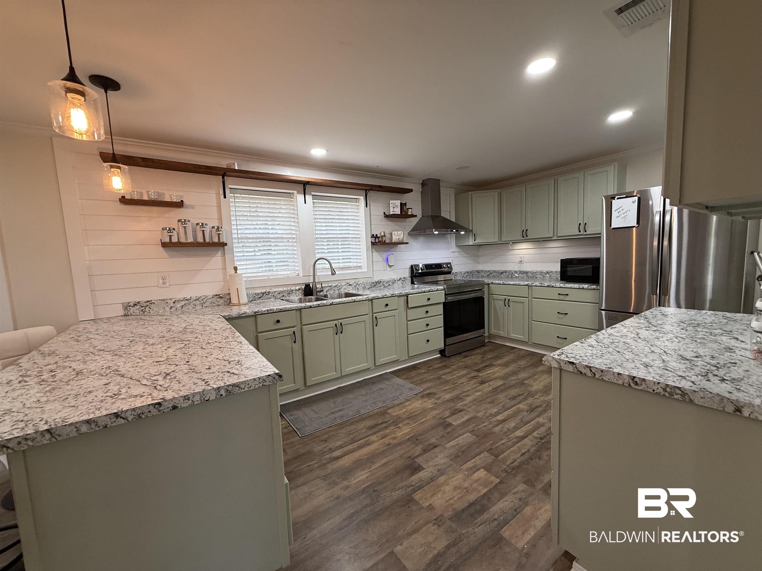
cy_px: 286
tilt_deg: -4.5
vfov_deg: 85.7
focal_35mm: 14
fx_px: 308
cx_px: 381
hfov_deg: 102.1
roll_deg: +2.7
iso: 200
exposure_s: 1/60
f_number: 2.2
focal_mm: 2.22
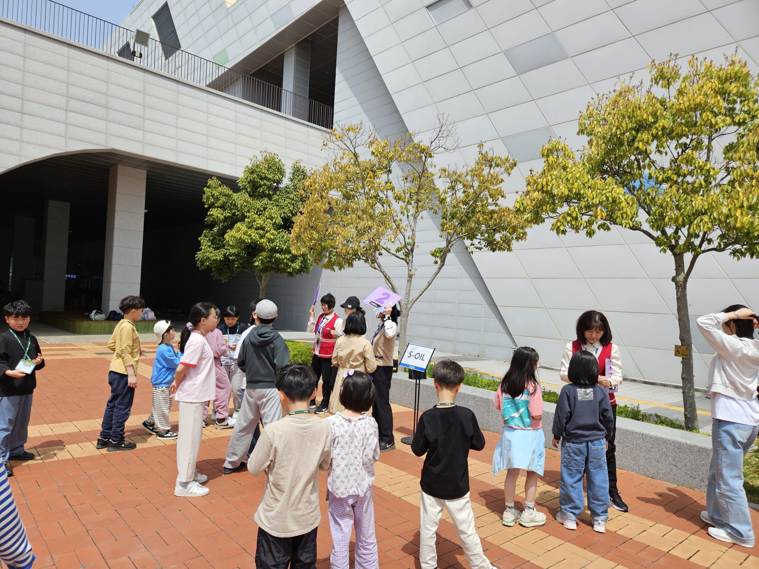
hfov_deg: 73.9
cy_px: 284
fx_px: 504
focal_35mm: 23
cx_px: 380
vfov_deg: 58.9
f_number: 1.8
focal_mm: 5.4
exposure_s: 1/1521
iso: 25
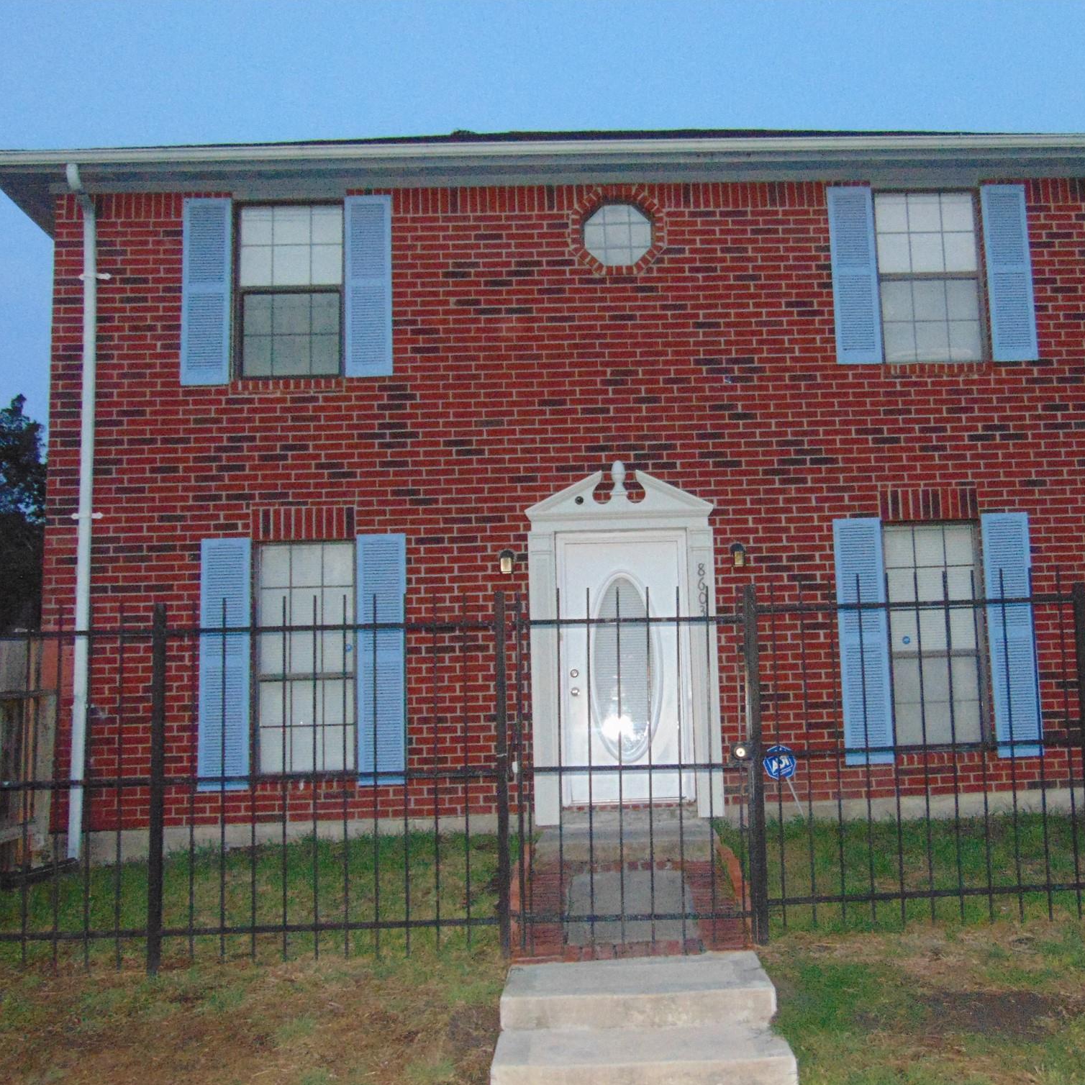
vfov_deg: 46.0
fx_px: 1277
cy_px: 551
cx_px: 667
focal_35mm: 36
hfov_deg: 45.7
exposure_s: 1/40
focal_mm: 5.4
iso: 500
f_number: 3.1
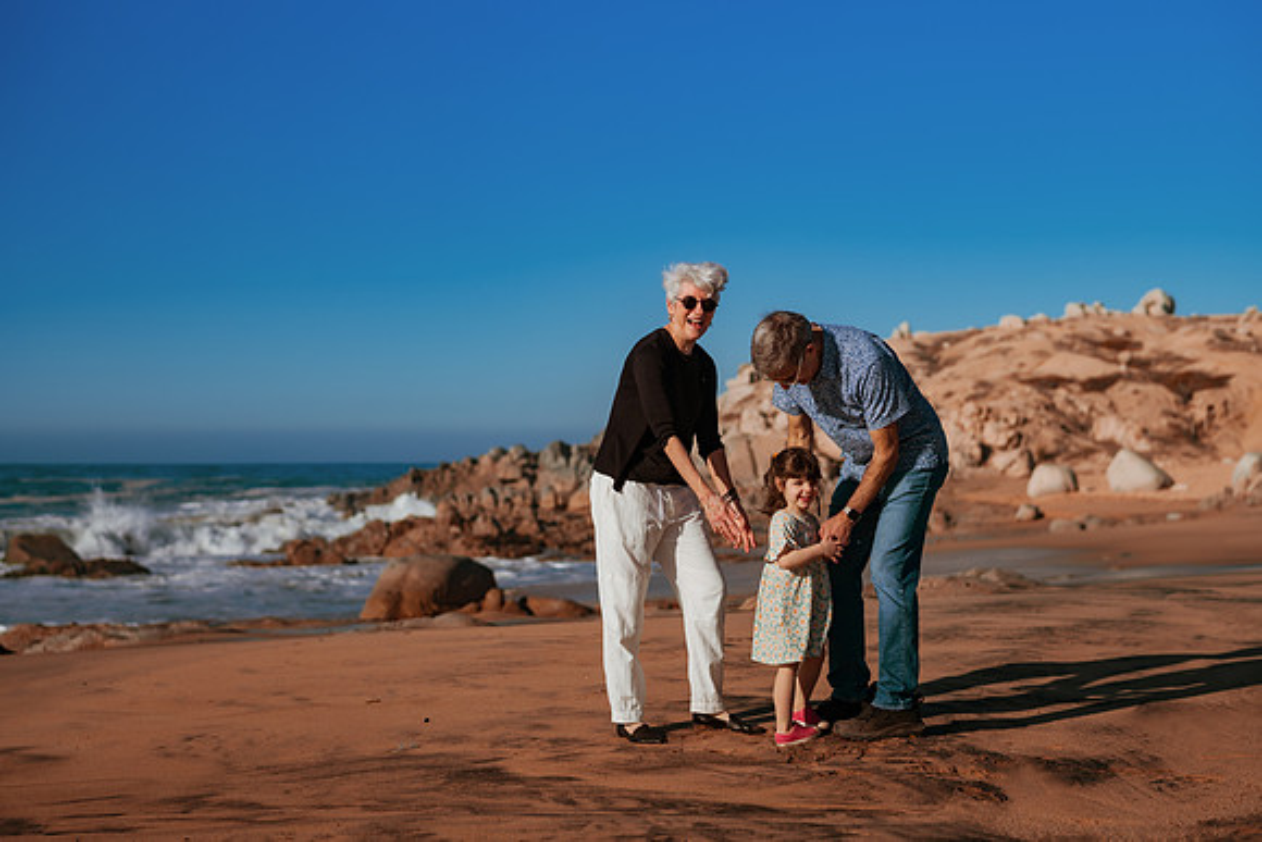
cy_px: 421
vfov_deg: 23.4
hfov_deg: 34.5
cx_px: 631
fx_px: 2034
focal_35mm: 58
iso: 50
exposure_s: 1/8000
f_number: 3.2
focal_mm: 58
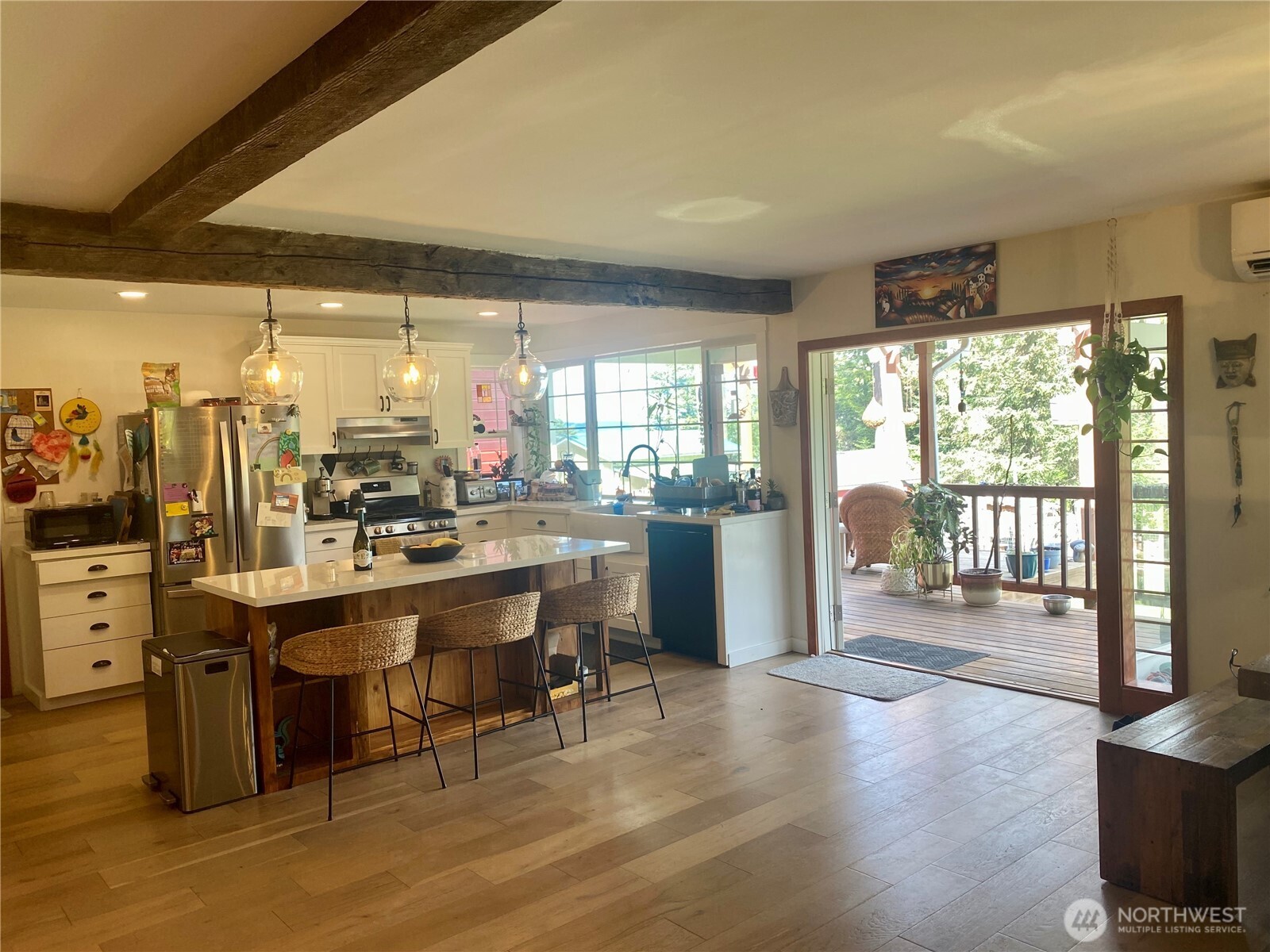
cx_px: 635
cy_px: 476
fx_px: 954
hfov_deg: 67.3
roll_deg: +2.5
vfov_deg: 53.1
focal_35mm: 26
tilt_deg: -2.2
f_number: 1.8
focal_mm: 4.25
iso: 64
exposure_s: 1/120
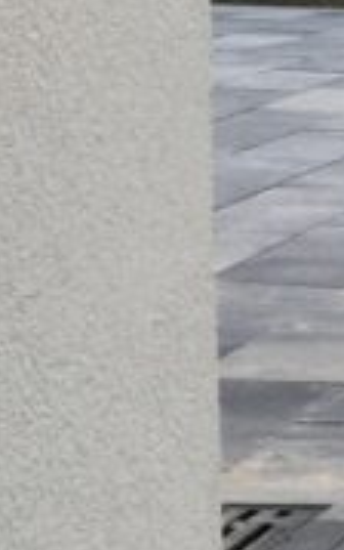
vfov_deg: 11.9
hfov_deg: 6.2
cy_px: 258
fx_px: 2638
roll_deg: -3.6
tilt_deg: -8.8
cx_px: 1364
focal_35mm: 176
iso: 25
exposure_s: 1/513
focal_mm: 4.15
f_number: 2.2
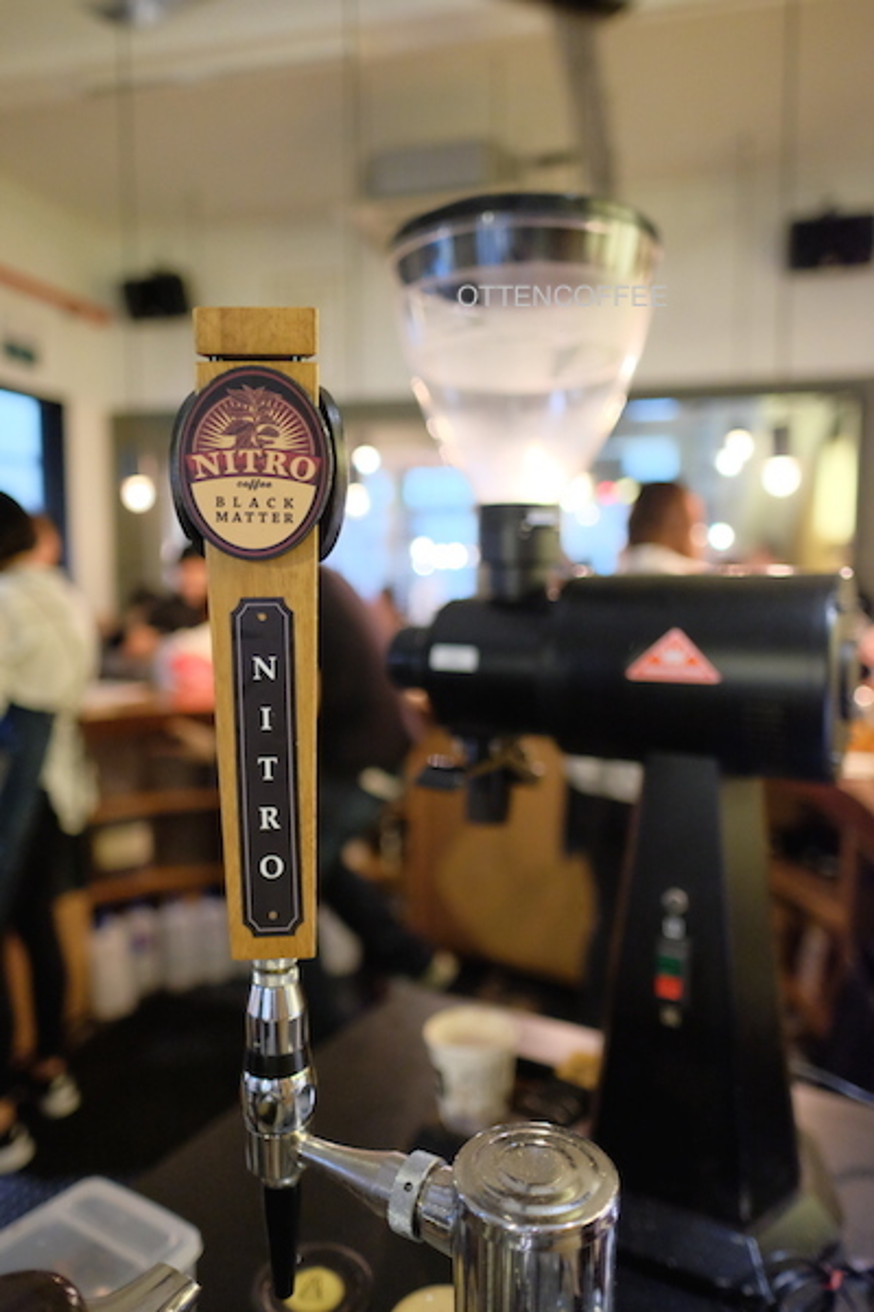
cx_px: 437
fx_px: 874
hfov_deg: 53.1
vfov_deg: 73.7
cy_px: 656
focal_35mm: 24
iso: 4000
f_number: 1.4
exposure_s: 1/80
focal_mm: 16
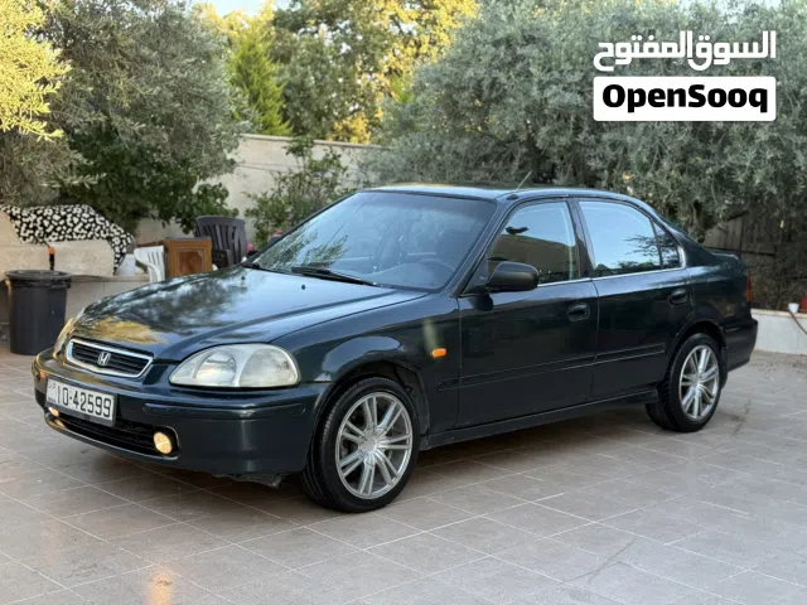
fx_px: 1119
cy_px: 302
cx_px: 404
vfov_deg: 30.3
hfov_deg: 39.7
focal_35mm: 48
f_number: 1.78
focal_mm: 6.76
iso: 80
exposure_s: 1/246
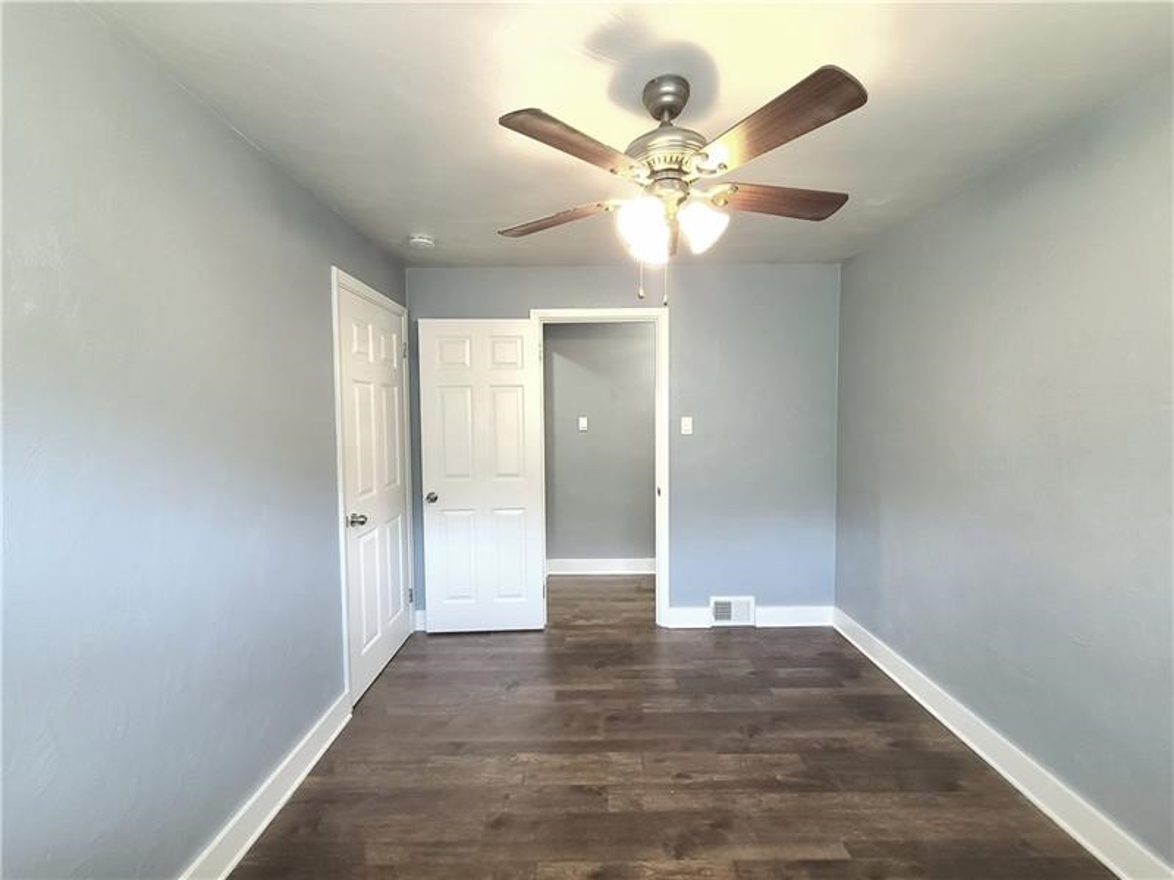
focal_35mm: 13
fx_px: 441
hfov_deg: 106.2
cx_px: 587
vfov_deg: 89.9
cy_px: 440
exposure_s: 1/60.2
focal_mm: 2.2
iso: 320
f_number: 2.2
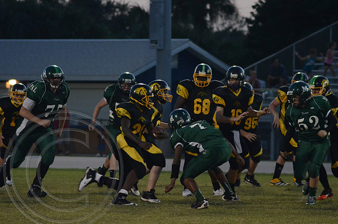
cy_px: 112
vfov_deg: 4.6
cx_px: 169
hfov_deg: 6.9
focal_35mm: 300
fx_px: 2810
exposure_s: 1/320
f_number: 5.6
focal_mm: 200
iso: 3200
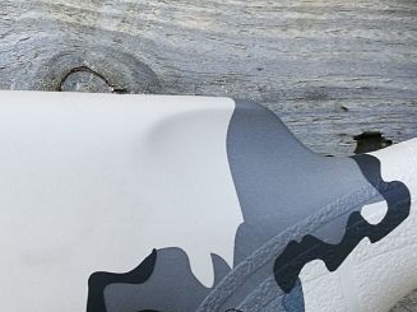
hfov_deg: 26.7
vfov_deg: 22.1
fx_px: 795
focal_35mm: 66
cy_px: 209
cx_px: -60
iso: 80
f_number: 2.2
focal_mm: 4.5
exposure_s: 1/50
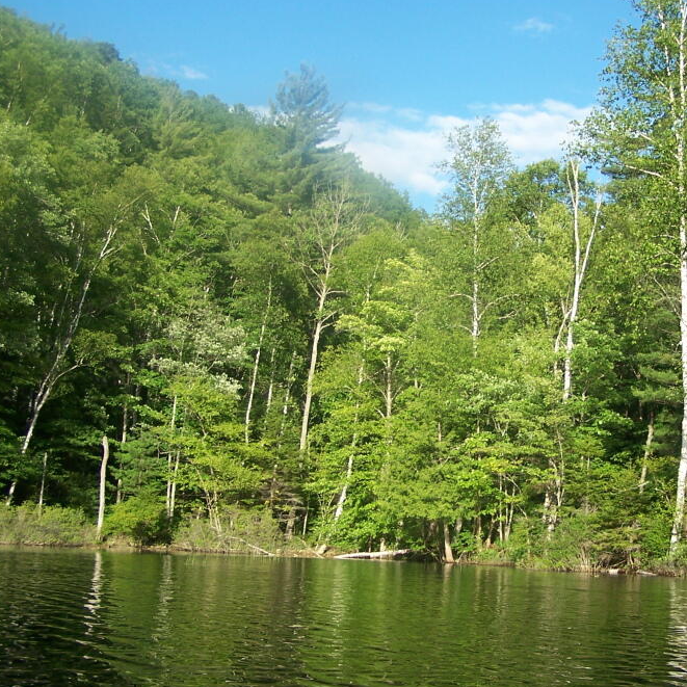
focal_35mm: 52
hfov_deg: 32.3
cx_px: 492
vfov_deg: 32.8
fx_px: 1168
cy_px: 344
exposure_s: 1/640
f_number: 2.8
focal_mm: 6.3
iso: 80
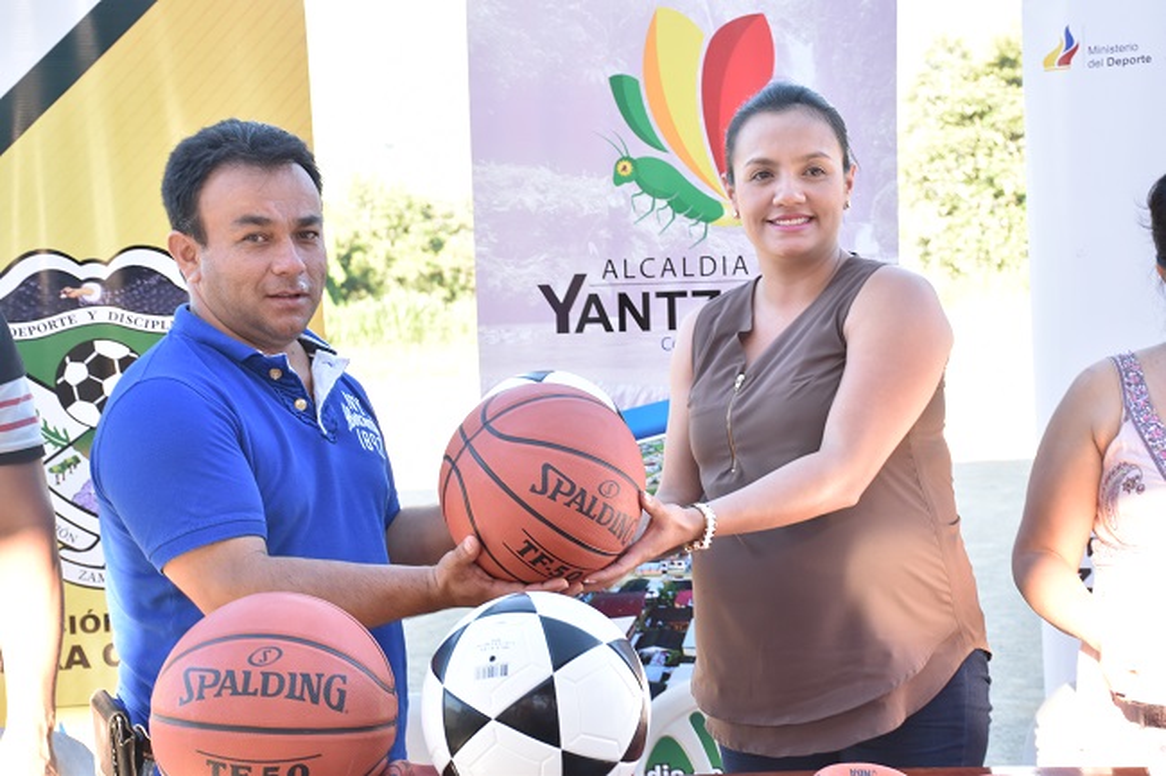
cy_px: 388
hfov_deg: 31.9
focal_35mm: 63
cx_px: 583
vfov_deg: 21.6
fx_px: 2040
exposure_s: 1/100
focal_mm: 42
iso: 500
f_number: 7.1
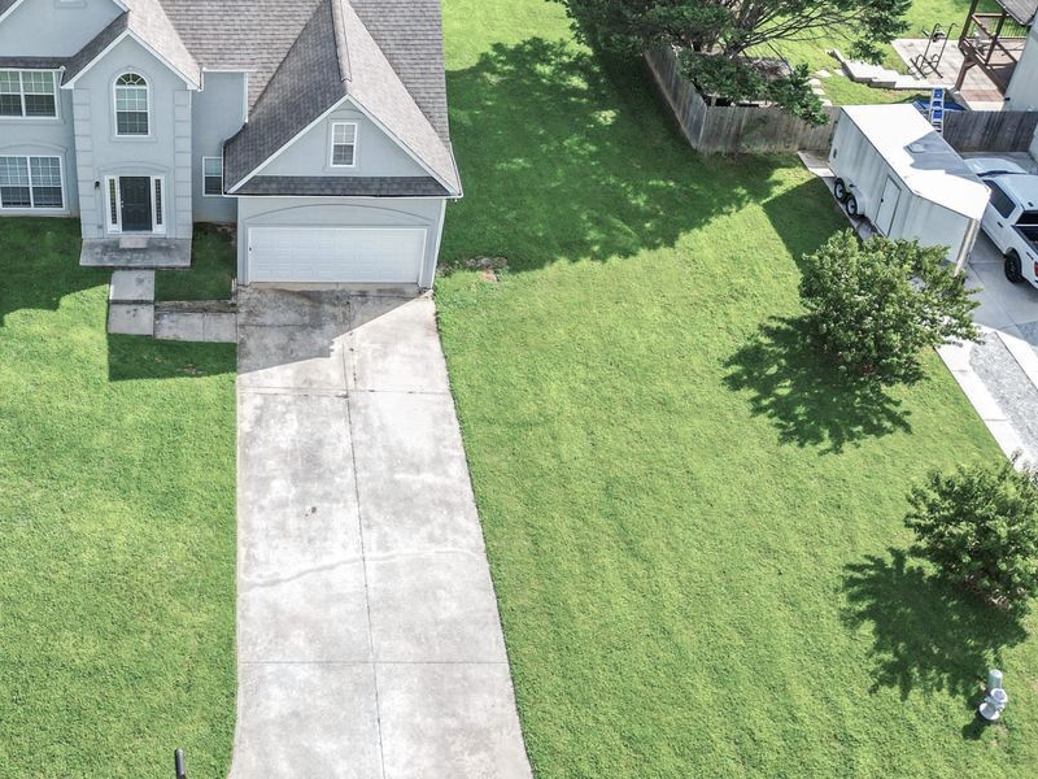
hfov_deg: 40.6
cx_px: 235
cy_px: 138
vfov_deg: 31.2
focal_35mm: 45
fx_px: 1349
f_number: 1.7
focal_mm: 6.72
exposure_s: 1/2000
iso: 130
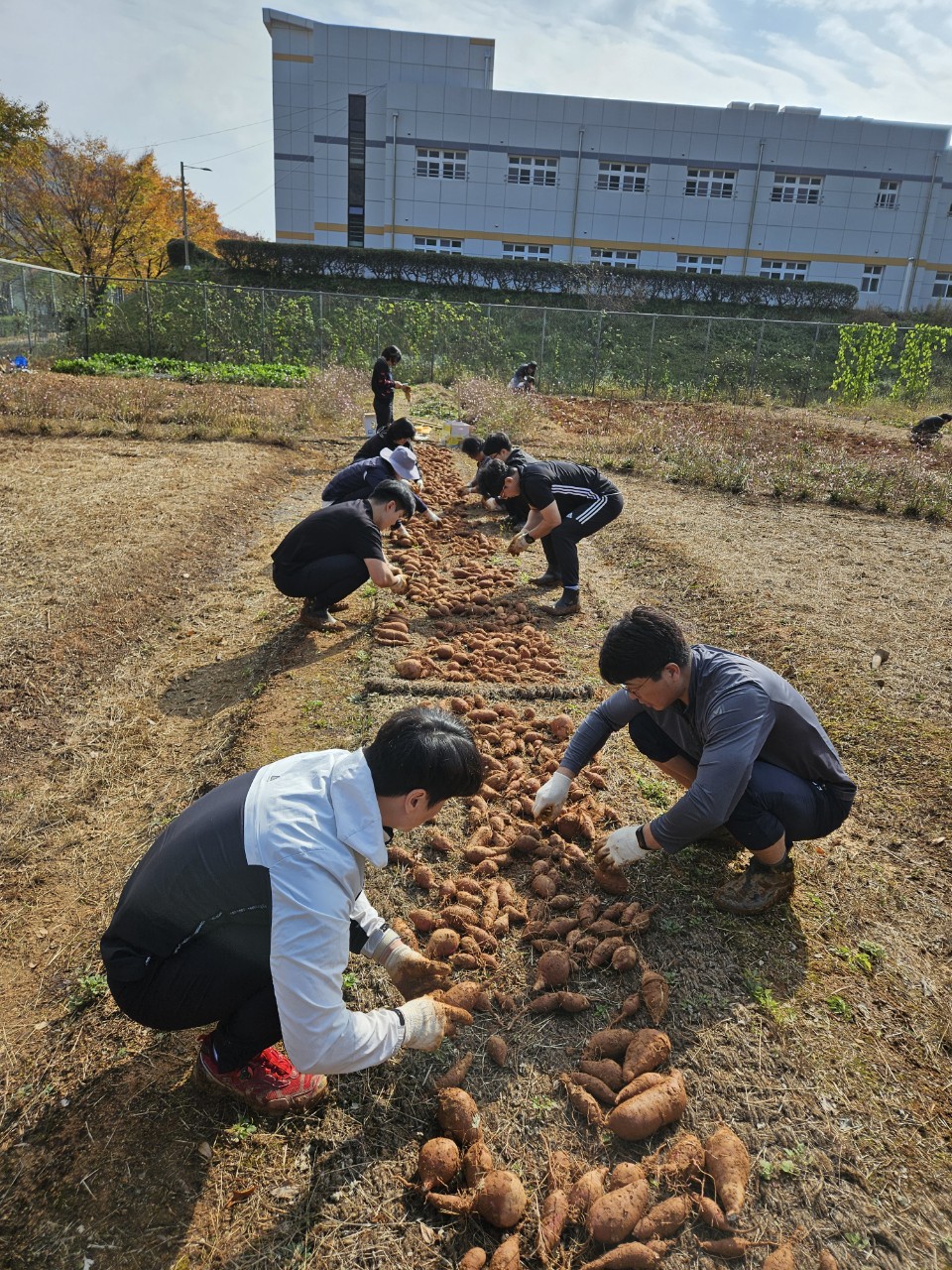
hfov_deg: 58.9
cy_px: 635
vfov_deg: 73.9
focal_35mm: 23
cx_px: 476
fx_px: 843
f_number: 1.8
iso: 25
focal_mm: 5.4
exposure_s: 1/2500
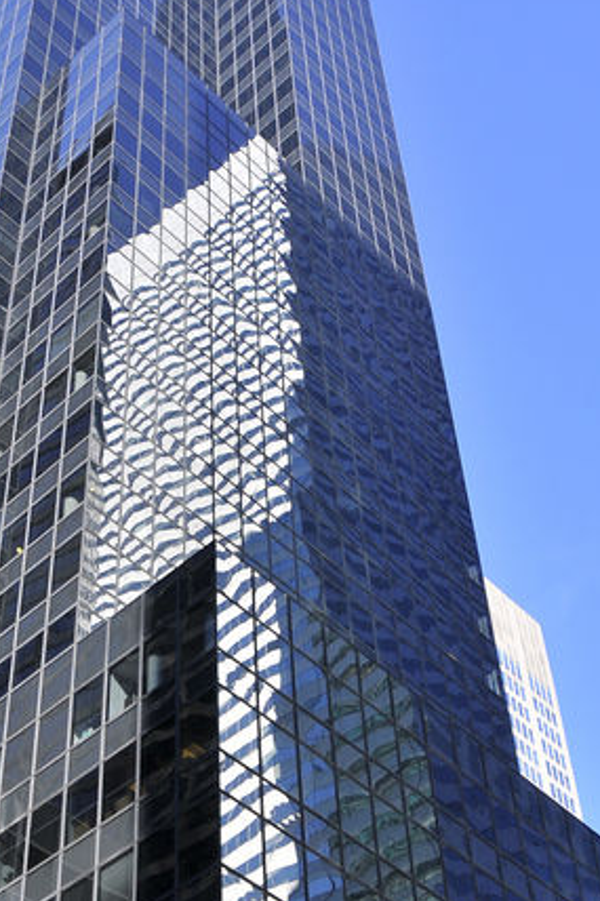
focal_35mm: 63
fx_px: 1576
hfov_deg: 21.4
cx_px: 146
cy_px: 648
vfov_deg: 31.5
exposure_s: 1/400
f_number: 5.6
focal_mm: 20
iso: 200
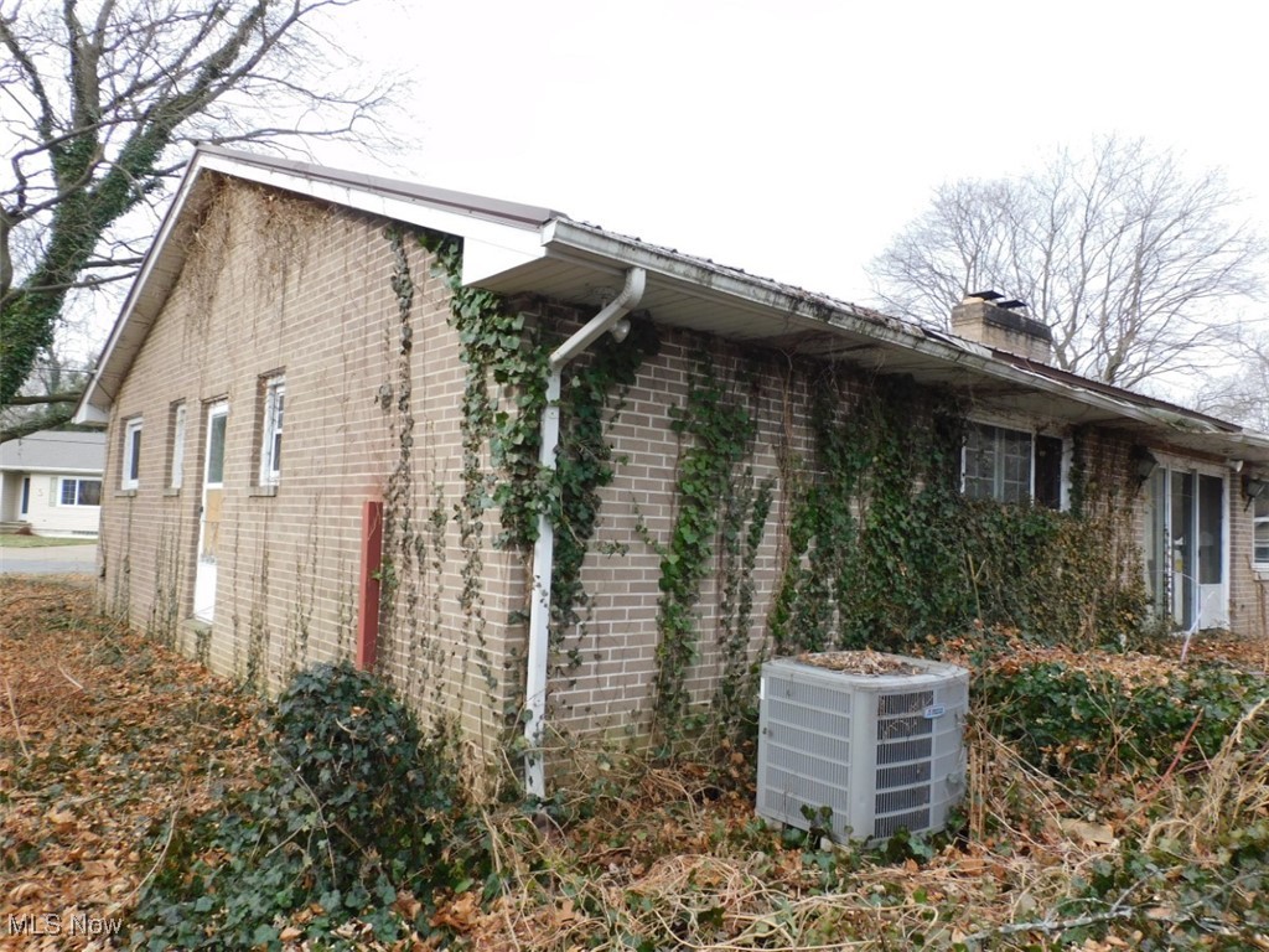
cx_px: 634
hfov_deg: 71.6
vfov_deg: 56.8
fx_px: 880
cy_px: 476
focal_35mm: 24
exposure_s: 1/125
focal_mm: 4.3
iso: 125
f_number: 3.3
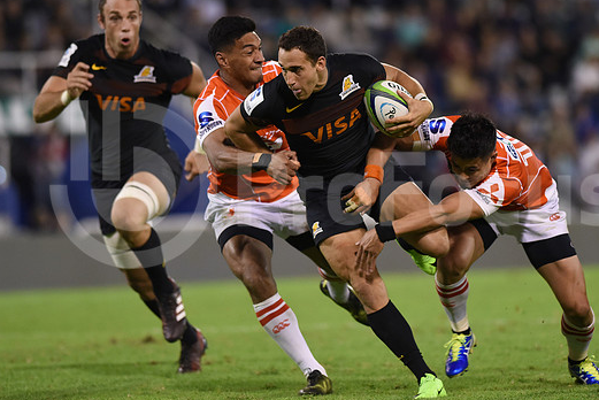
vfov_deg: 4.1
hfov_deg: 6.2
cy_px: 187
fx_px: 5560
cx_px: 330
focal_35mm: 334
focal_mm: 300
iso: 2000
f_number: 2.8
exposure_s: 1/800
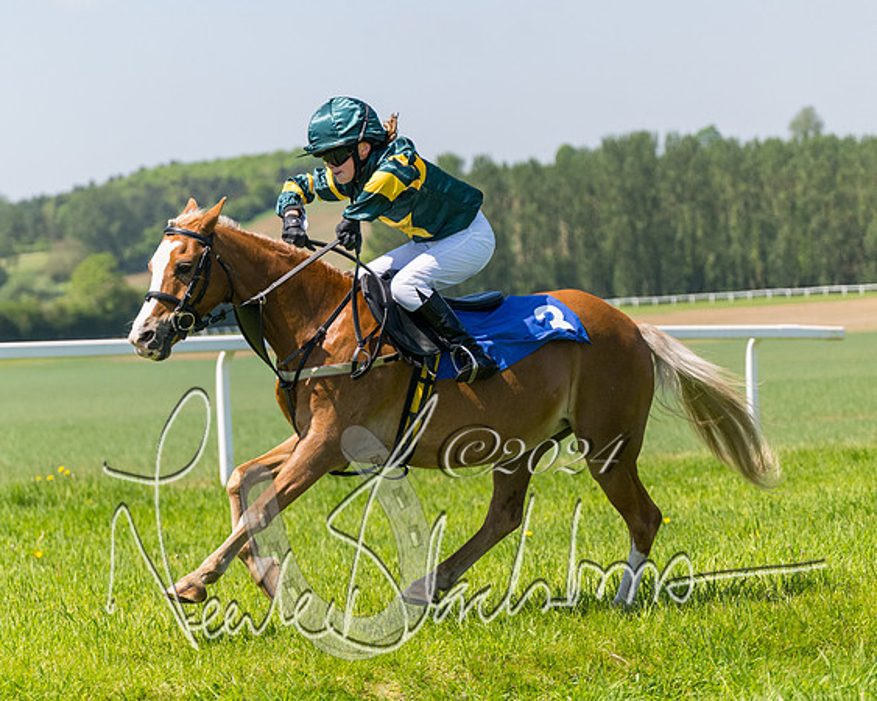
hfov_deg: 14.8
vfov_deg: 11.8
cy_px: 331
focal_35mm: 130
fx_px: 3381
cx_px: 399
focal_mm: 98
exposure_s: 1/6400
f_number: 4
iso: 400
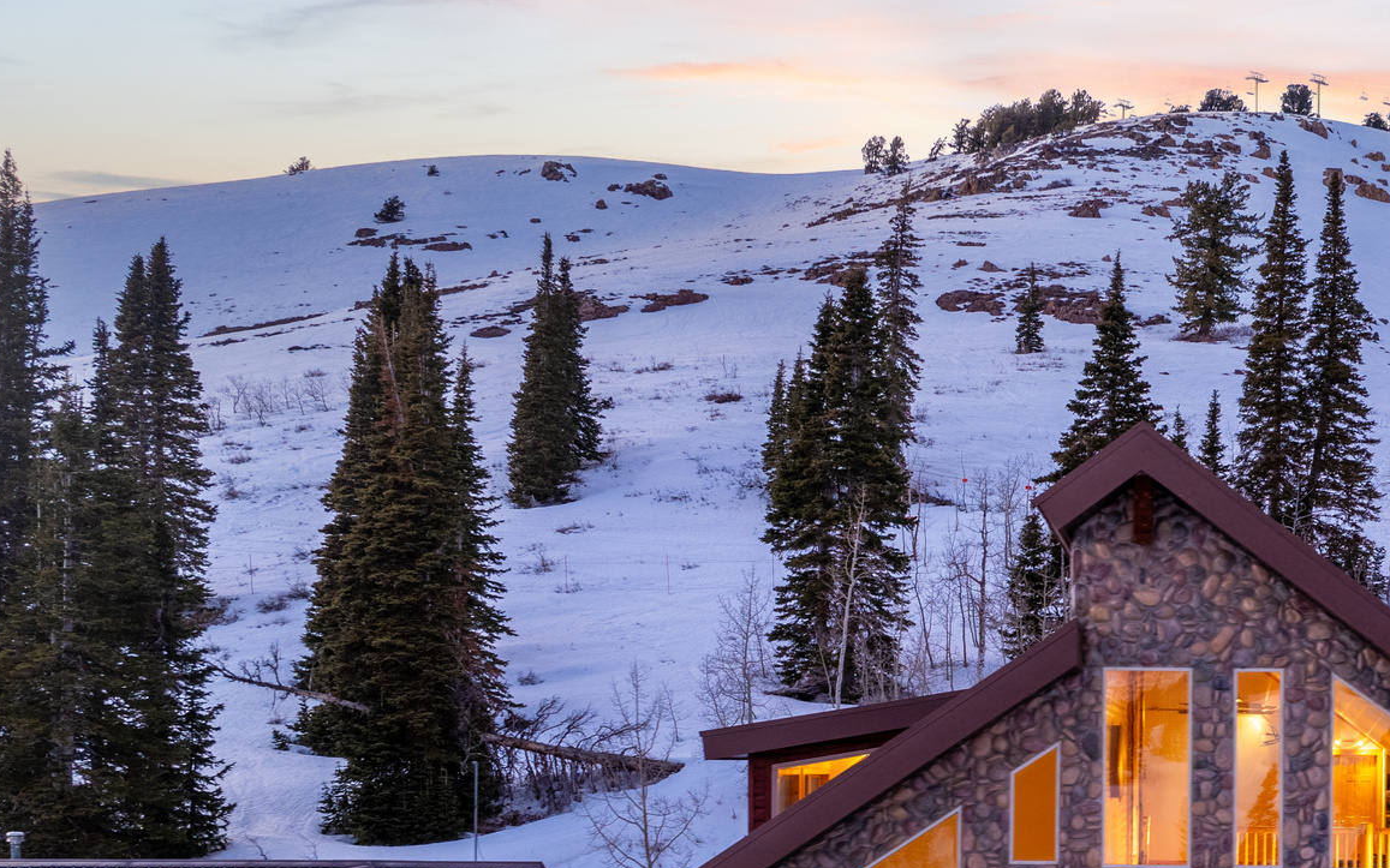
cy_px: 843
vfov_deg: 27.2
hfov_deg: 41.7
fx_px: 1705
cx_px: 1179
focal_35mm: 45
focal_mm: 12.29
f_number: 4
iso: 100
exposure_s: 1/13
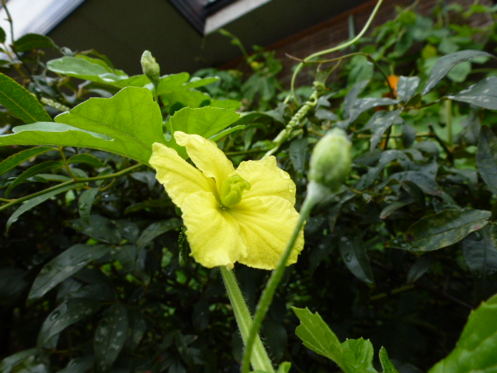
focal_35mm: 24
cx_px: 248
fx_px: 345
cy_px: 186
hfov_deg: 71.6
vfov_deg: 56.8
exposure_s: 1/250
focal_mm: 4.3
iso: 160
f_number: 4
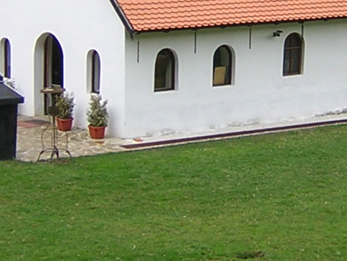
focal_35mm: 119
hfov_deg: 16.5
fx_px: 1193
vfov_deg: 12.3
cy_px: -19
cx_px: 268
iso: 100
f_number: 2.6
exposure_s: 1/115
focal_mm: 4.7
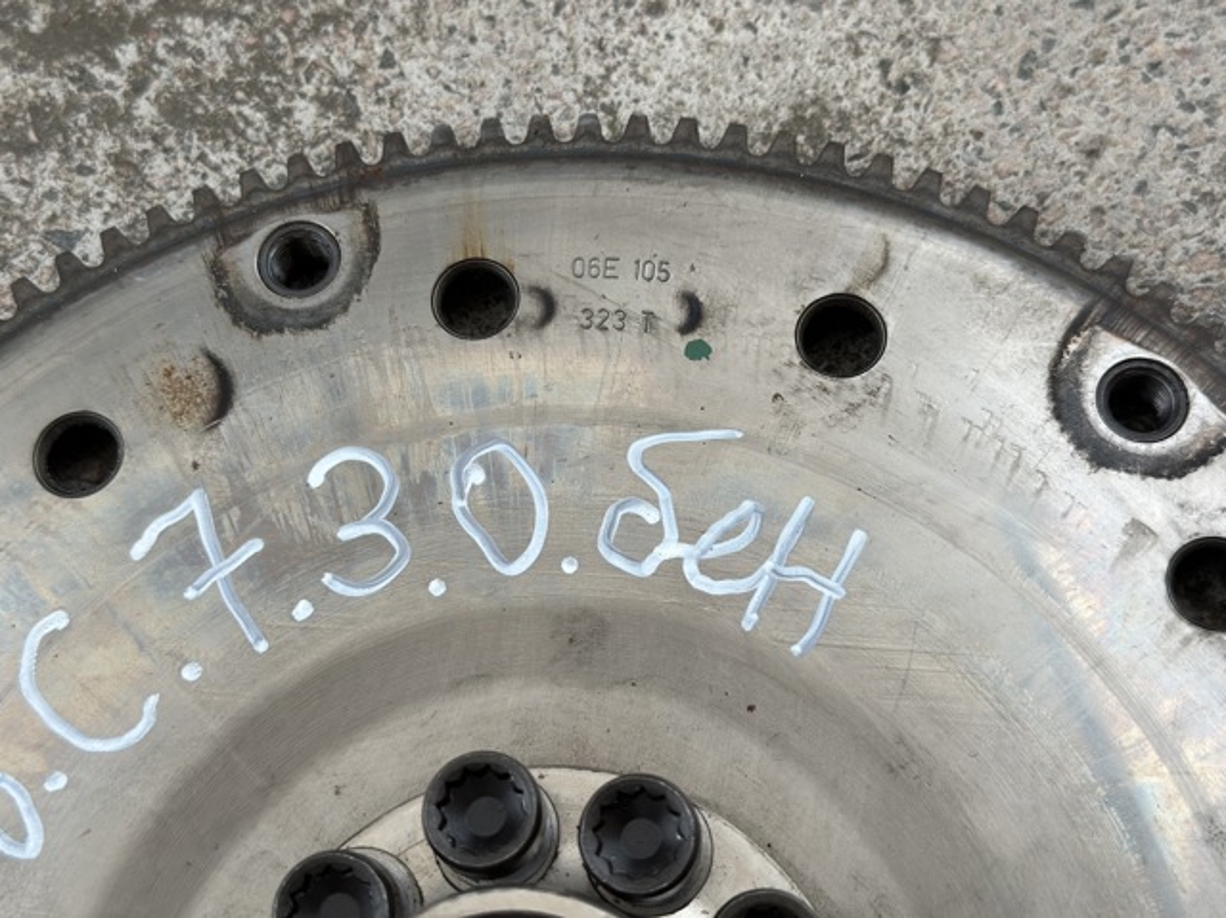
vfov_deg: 30.2
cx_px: 613
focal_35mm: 48
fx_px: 1699
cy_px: 459
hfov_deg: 39.7
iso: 80
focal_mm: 6.86
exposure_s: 1/980
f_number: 1.78
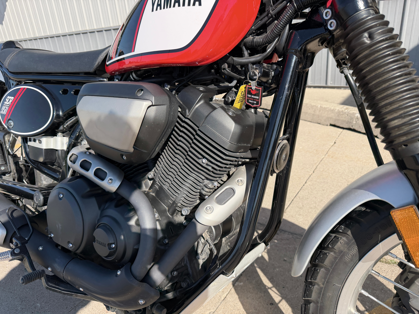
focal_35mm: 24
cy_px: 157
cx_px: 210
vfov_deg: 56.8
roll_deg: +5.8
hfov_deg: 71.6
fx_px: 291
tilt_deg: -23.3
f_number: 1.78
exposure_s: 1/3584
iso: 100
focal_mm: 6.76
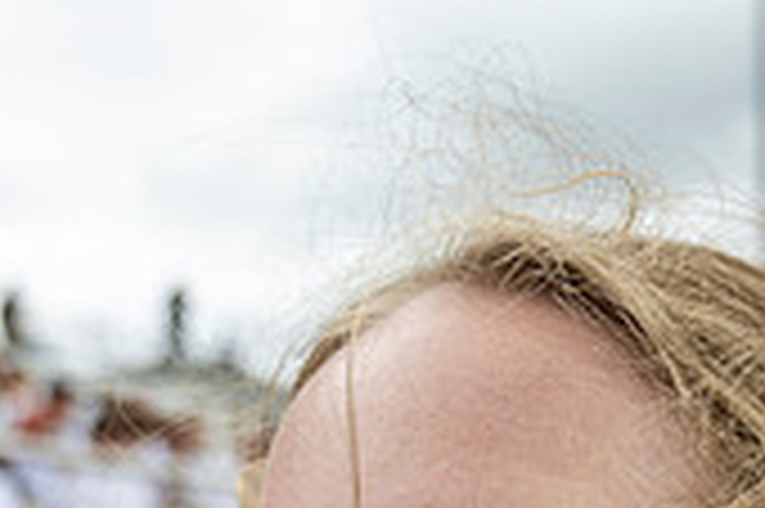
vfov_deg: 15.0
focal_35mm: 82
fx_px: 1741
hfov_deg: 24.4
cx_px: 603
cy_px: 838
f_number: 4
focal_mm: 24
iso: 250
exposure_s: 1/800
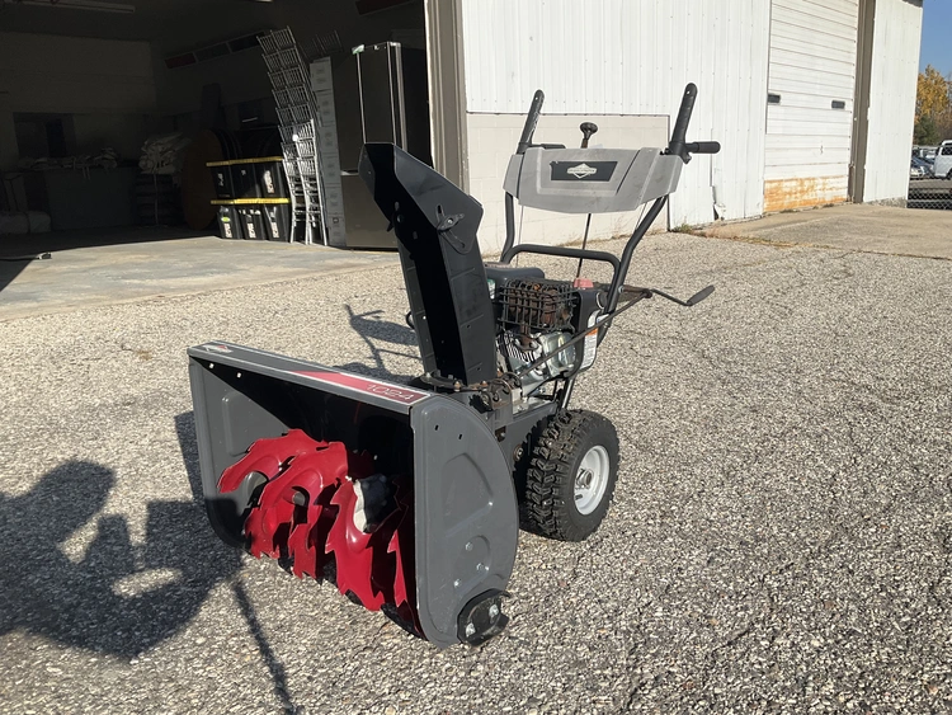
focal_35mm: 29
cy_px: 358
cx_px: 476
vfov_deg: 48.3
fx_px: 798
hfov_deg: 61.6
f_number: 1.8
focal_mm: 3
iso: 25
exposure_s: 1/2227
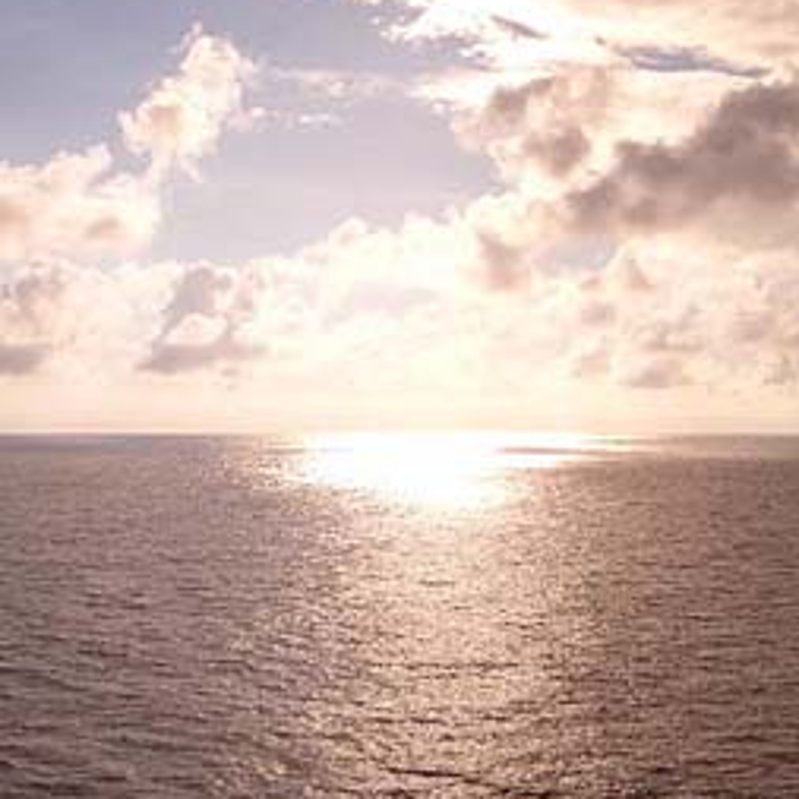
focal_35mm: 55
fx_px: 1436
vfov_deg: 31.0
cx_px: 407
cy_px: 490
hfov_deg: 31.1
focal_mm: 5.8
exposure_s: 1/2000
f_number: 4.3
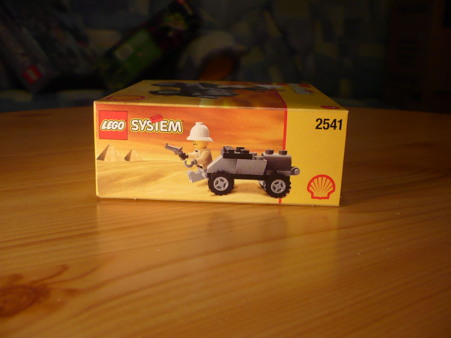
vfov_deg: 40.7
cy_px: 169
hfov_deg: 52.6
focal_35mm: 35
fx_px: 456
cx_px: 226
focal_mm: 5.8
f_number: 2.8
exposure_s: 1/15
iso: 100
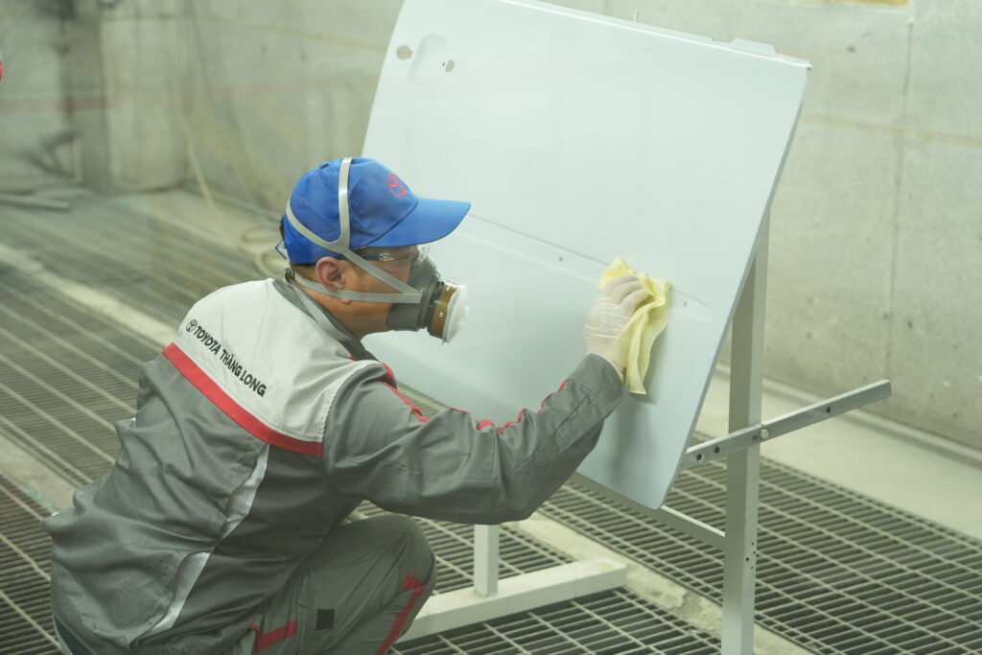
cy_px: 328
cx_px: 491
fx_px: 1910
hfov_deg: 28.8
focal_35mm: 70
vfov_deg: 19.5
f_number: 4
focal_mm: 70
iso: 1600
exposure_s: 1/160
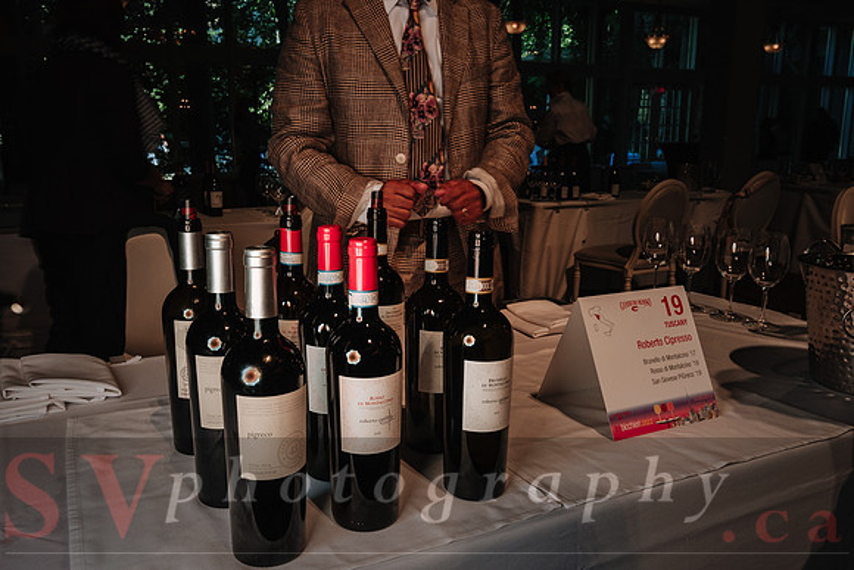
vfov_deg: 47.0
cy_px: 293
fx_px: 655
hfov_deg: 66.2
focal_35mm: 28
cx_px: 407
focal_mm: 17.4
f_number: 8
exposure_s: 1/40
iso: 200
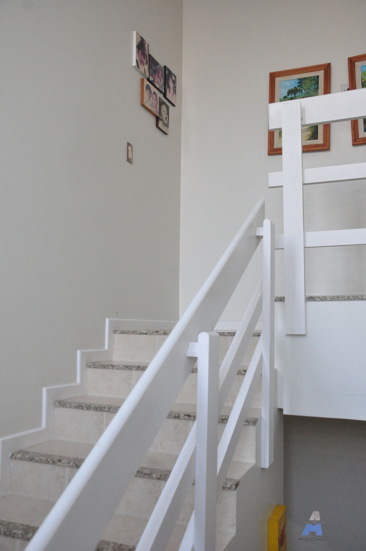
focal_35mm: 32
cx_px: 183
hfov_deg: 41.6
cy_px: 276
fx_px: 482
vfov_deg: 59.6
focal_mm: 21
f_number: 7.1
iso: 2000
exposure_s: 1/60
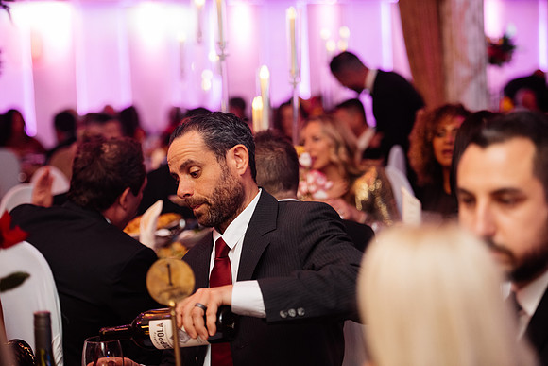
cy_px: 183
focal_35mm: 95
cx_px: 274
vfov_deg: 14.4
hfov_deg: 21.5
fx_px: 1446
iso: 2500
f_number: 2.8
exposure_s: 1/200
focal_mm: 95
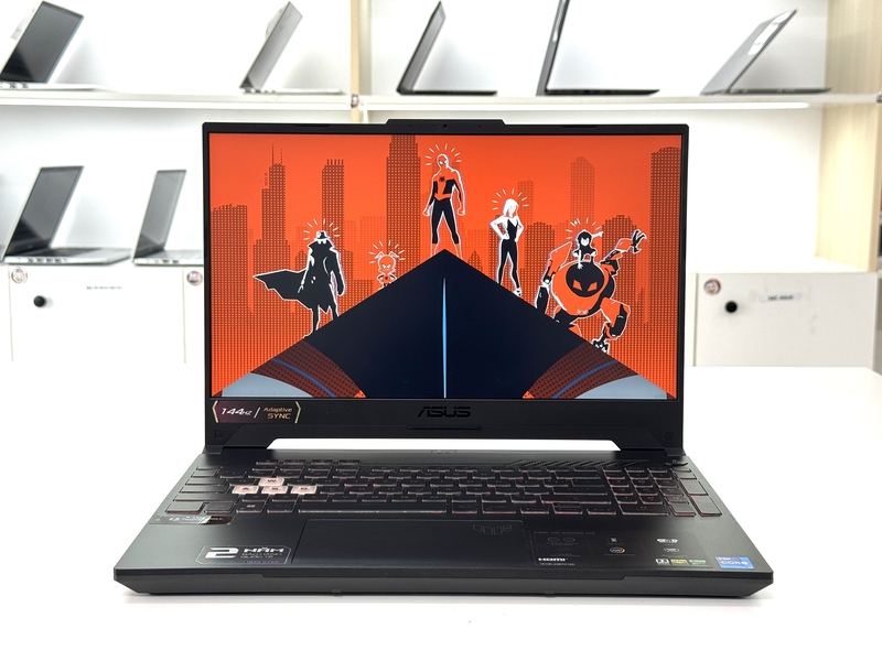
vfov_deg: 30.3
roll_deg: +0.6
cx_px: 441
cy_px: 330
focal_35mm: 48
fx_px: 1223
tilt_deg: -8.6
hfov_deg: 39.7
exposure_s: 1/100
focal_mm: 6.76
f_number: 1.78
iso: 50
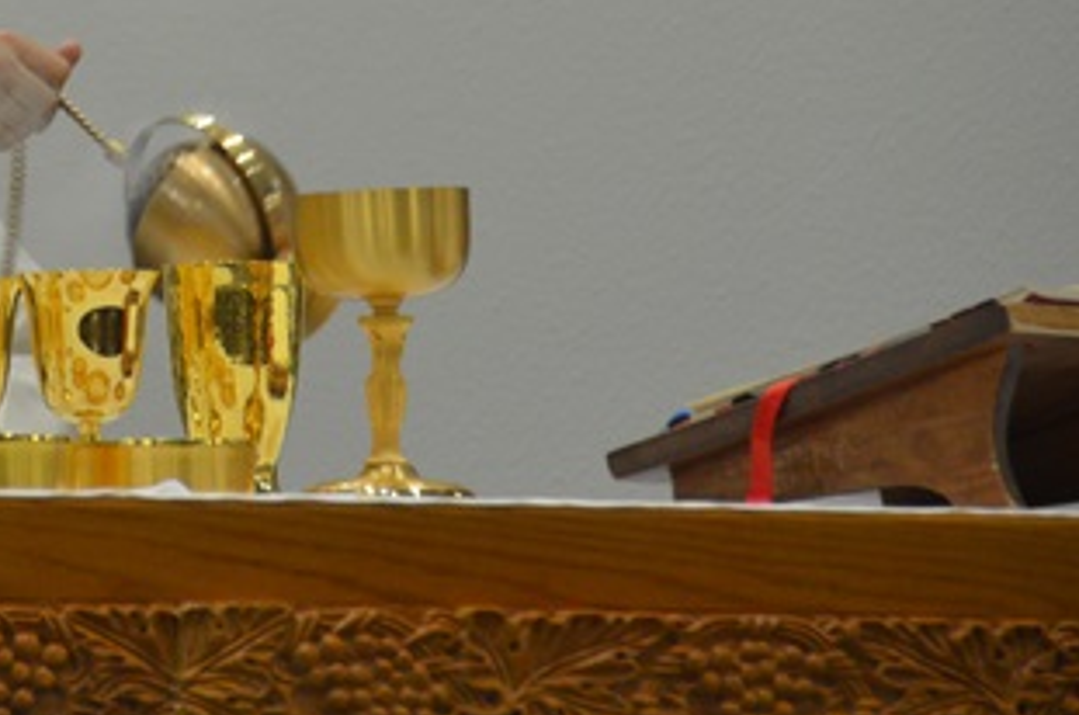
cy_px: 83
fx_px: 18455
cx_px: 94
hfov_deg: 3.3
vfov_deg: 2.2
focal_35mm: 617
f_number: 5.6
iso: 1600
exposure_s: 1/50
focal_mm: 200
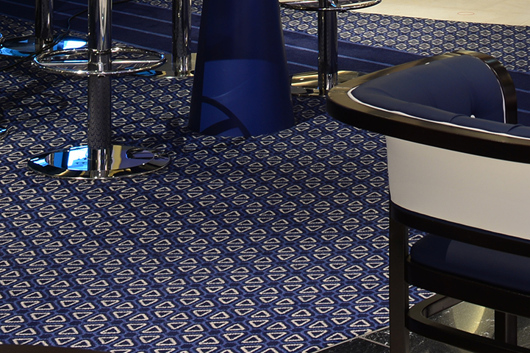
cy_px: -145
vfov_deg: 10.2
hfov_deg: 15.4
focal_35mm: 131
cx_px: 530
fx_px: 1928
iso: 100
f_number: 13
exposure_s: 3
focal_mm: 45
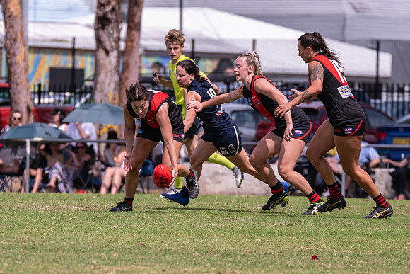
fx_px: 5940
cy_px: 187
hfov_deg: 4.0
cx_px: 148
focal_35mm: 521
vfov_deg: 2.6
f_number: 6.3
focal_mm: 300
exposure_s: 1/3200
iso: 800
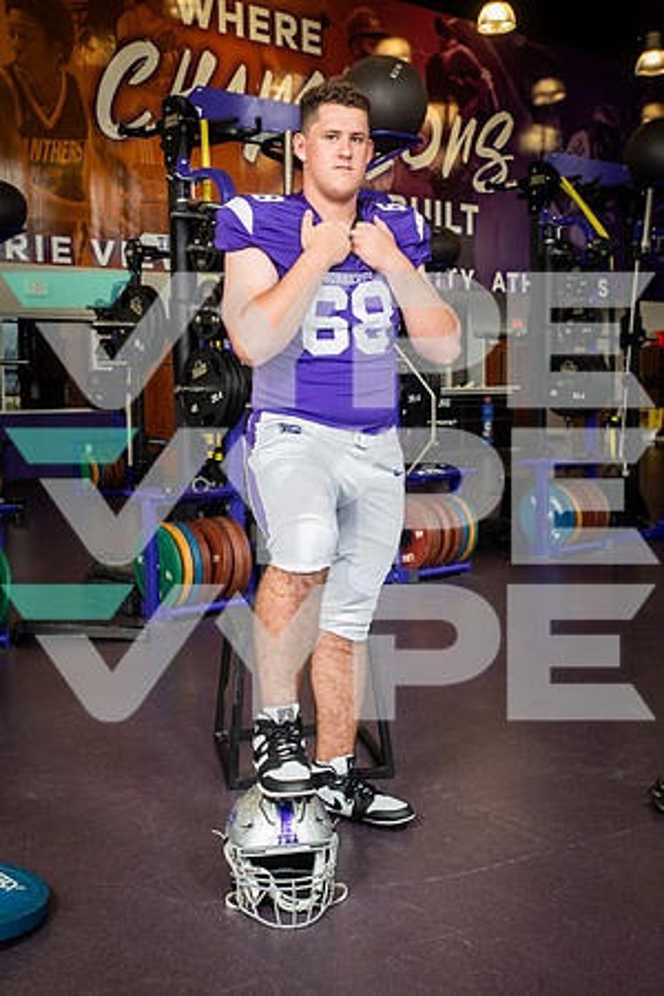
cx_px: 332
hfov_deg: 31.9
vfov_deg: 46.4
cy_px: 498
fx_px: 1162
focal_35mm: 42
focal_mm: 42
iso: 800
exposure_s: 1/250
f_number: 7.1
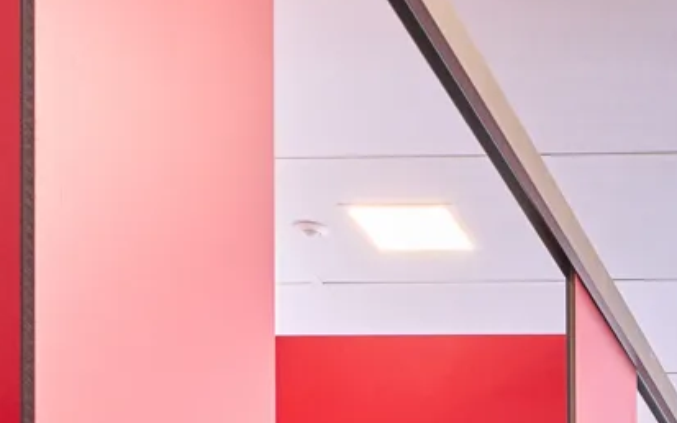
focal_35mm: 101
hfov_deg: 18.4
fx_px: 1863
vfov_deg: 11.2
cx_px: 997
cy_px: 958
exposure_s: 1/5
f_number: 13
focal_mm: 16
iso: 80
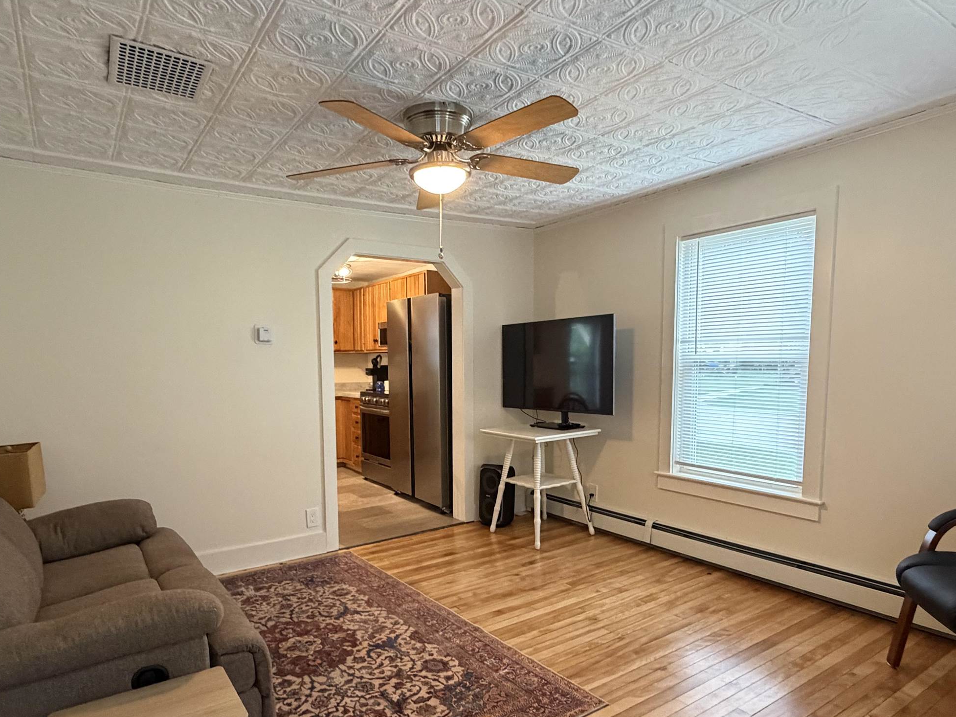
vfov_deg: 60.7
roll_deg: +0.3
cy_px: 418
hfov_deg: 76.4
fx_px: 608
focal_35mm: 22
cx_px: 470
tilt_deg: -5.4
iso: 640
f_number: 2.2
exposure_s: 1/60
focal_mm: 2.22
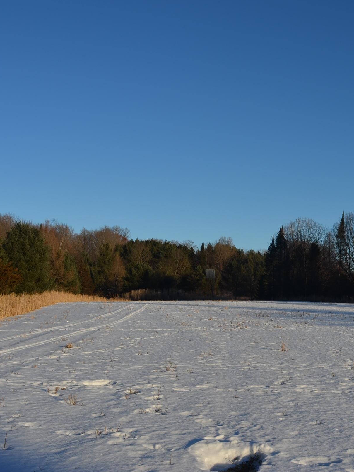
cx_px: 246
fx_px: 600
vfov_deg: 42.9
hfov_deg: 32.5
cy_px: 233
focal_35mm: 44
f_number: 9
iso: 100
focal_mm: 20
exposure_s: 1/320
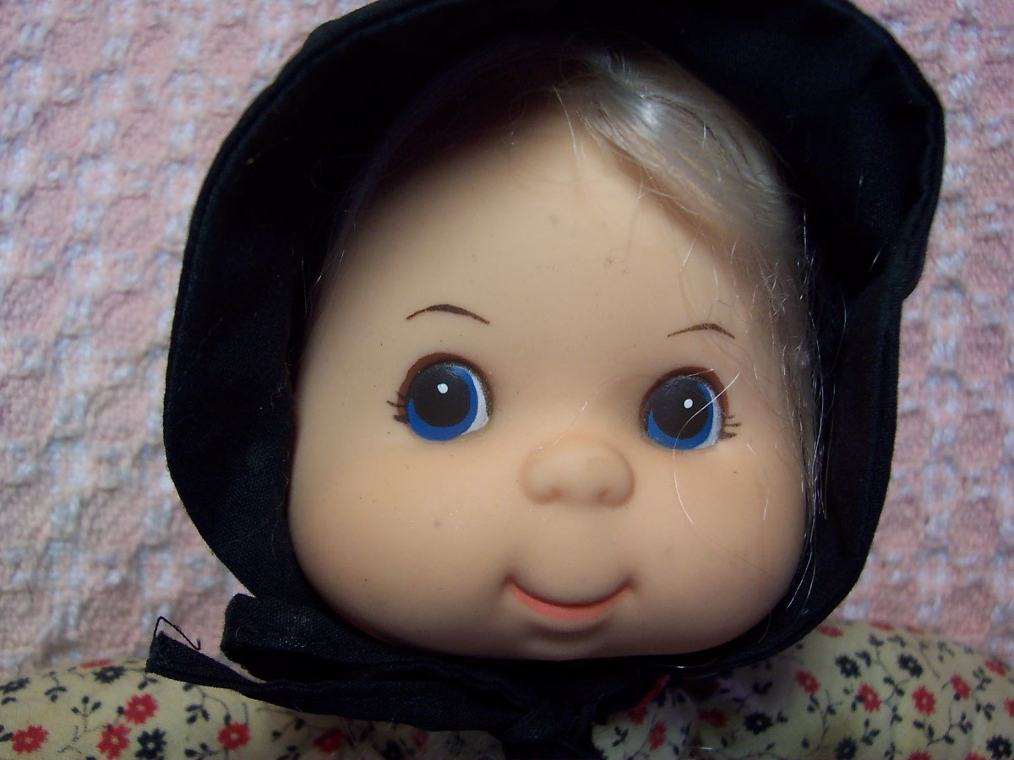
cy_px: 380
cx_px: 507
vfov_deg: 38.7
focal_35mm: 37
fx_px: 1084
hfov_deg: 50.1
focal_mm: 5.6
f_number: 2.8
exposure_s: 1/45
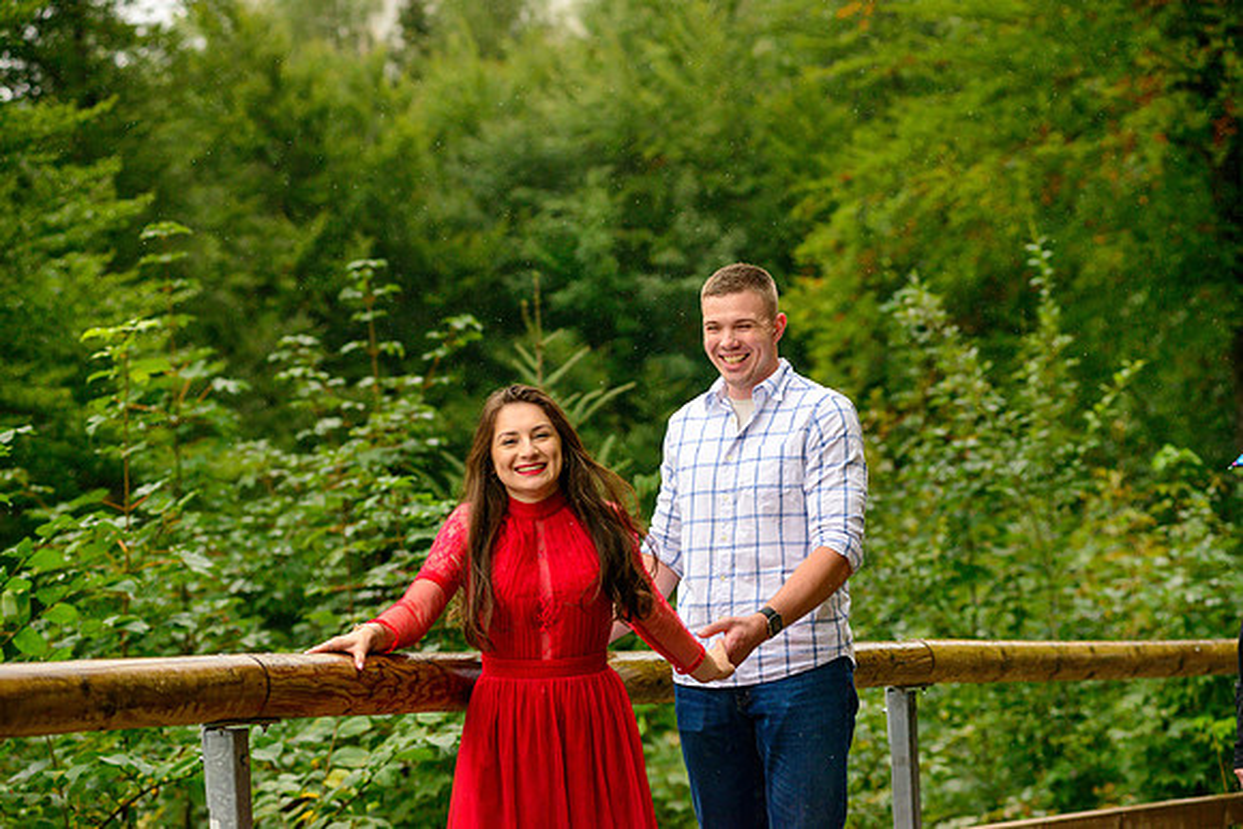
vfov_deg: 13.0
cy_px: 414
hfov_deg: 19.5
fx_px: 3626
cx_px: 622
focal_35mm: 105
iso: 800
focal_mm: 105
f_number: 4.5
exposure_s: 1/2000
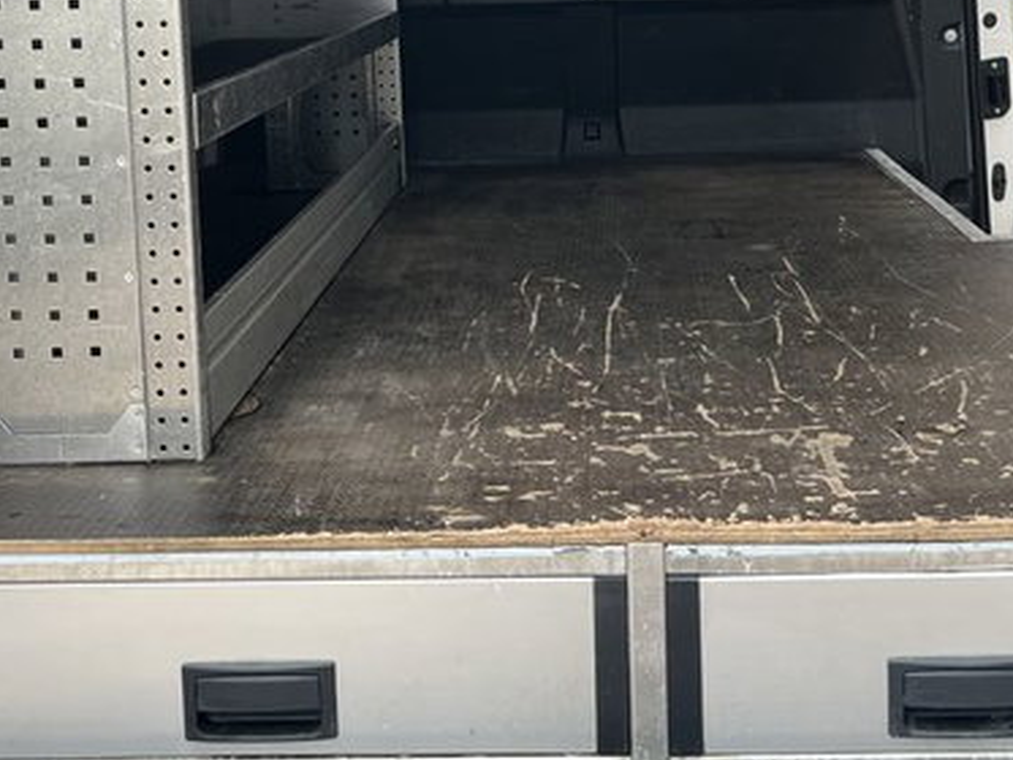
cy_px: 122
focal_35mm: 53
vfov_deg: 26.9
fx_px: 1551
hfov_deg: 36.1
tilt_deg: -8.4
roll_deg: +0.1
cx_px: 546
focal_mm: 5.1
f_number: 1.6
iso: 64
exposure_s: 1/122
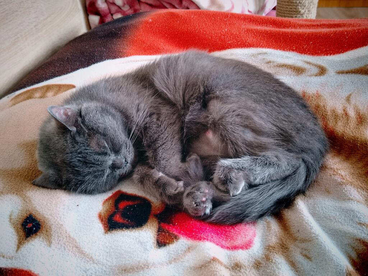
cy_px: 138
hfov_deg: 52.6
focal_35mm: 35
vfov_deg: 40.7
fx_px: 372
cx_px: 184
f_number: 1.75
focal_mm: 5.25
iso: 2681
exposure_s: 1/20
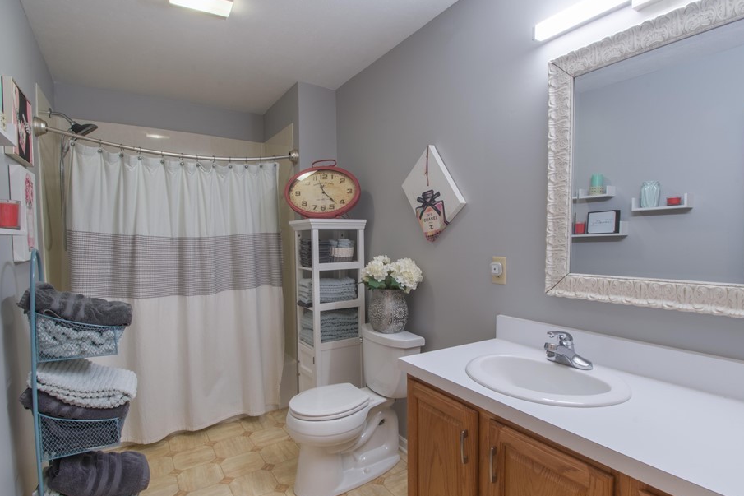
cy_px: 266
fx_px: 372
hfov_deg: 90.0
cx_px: 373
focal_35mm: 18
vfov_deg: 67.3
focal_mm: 10
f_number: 16
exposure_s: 6
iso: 250
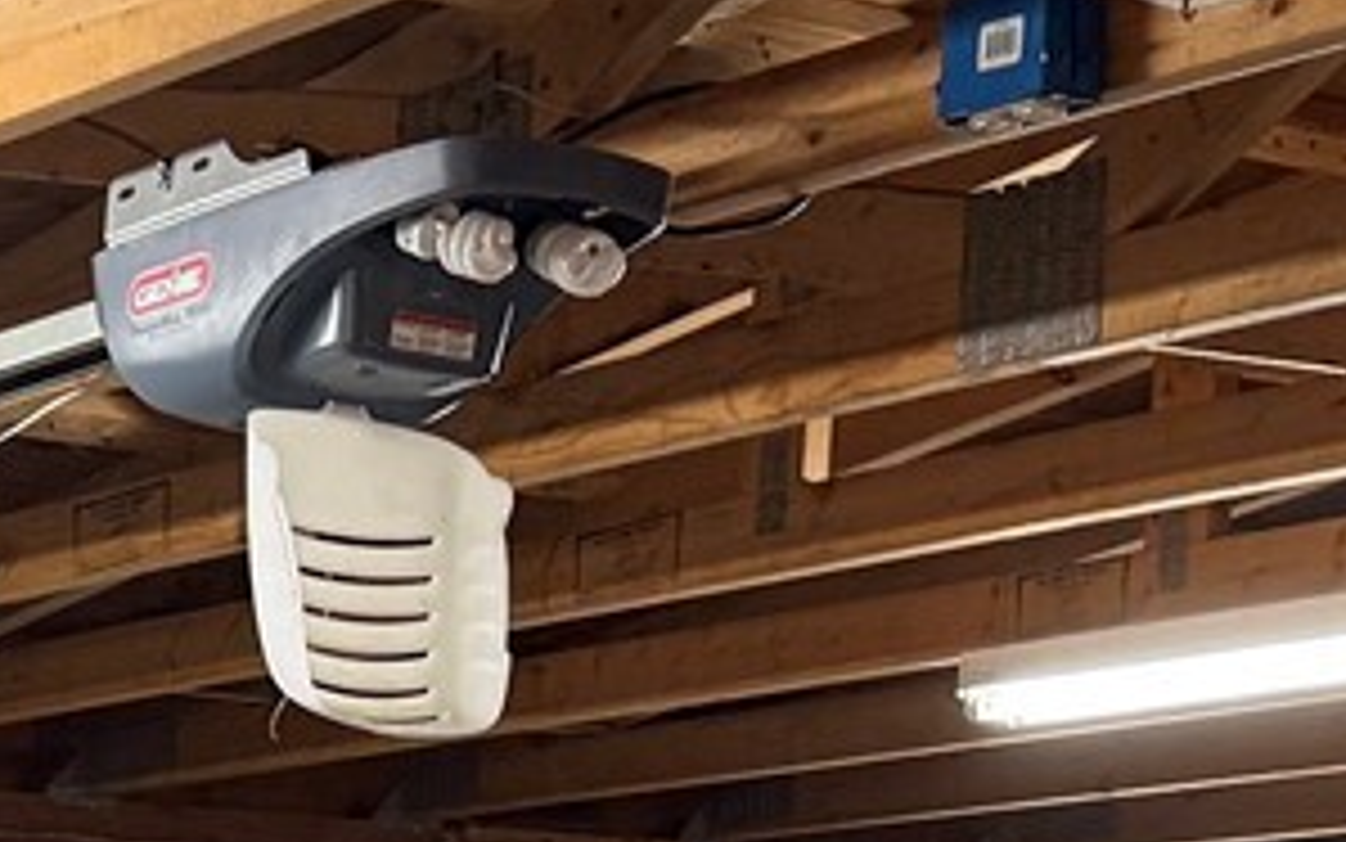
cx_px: -774
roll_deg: -1.4
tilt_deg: -0.9
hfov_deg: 14.2
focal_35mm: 136
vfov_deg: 9.3
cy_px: 1450
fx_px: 4990
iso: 250
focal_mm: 6.76
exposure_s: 1/60
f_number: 1.78
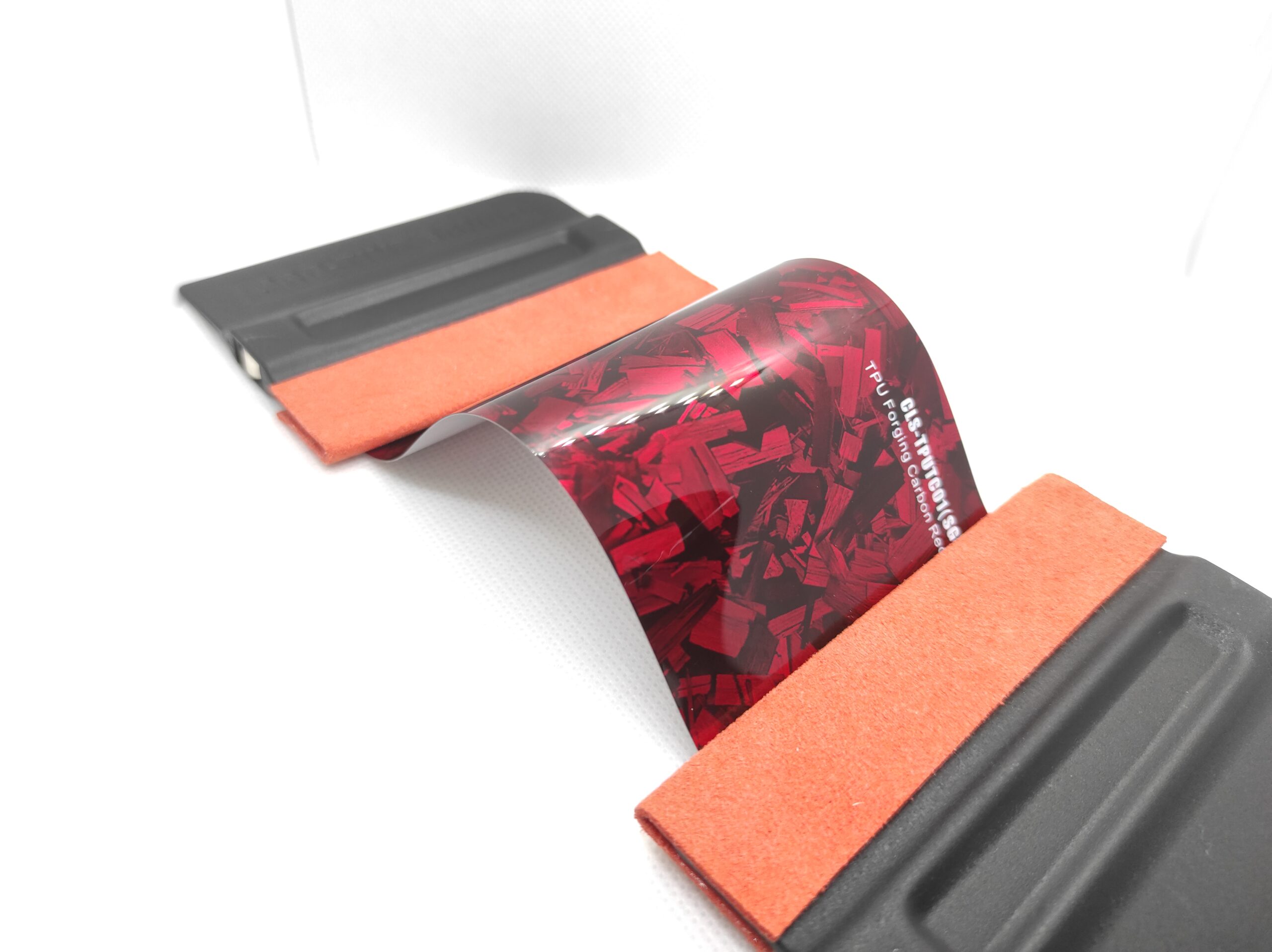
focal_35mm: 25
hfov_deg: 69.4
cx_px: 636
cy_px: 476
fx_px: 918
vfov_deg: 54.8
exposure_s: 1/80
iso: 200
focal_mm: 5.43
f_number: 1.89
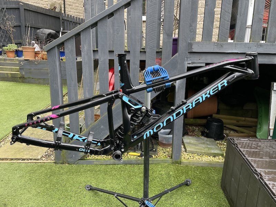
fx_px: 207
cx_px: 138
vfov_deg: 53.1
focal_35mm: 26
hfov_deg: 67.3
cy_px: 104
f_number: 1.6
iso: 80
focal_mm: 4.2
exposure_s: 1/121
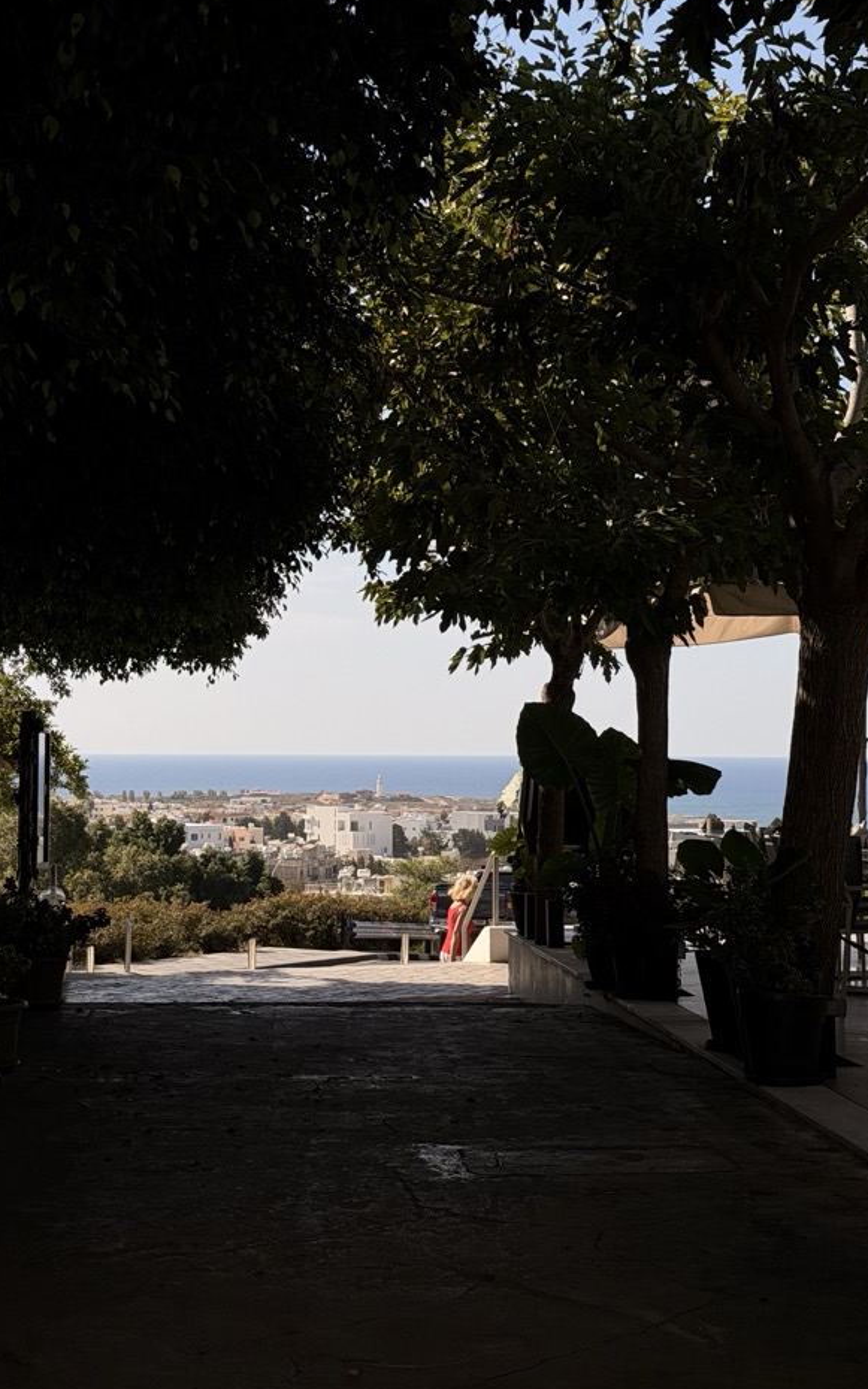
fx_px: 2650
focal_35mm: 70
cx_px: 353
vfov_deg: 29.4
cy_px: 647
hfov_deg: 18.6
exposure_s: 1/11364
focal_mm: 6.76
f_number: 1.78
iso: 80
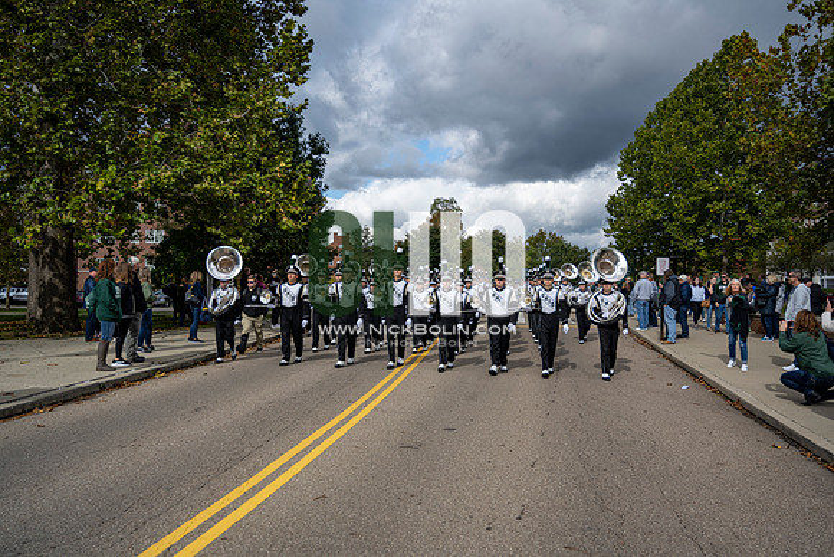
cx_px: 417
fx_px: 695
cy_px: 278
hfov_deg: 61.9
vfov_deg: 43.6
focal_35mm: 30
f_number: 4
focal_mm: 30
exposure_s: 1/1000
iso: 100
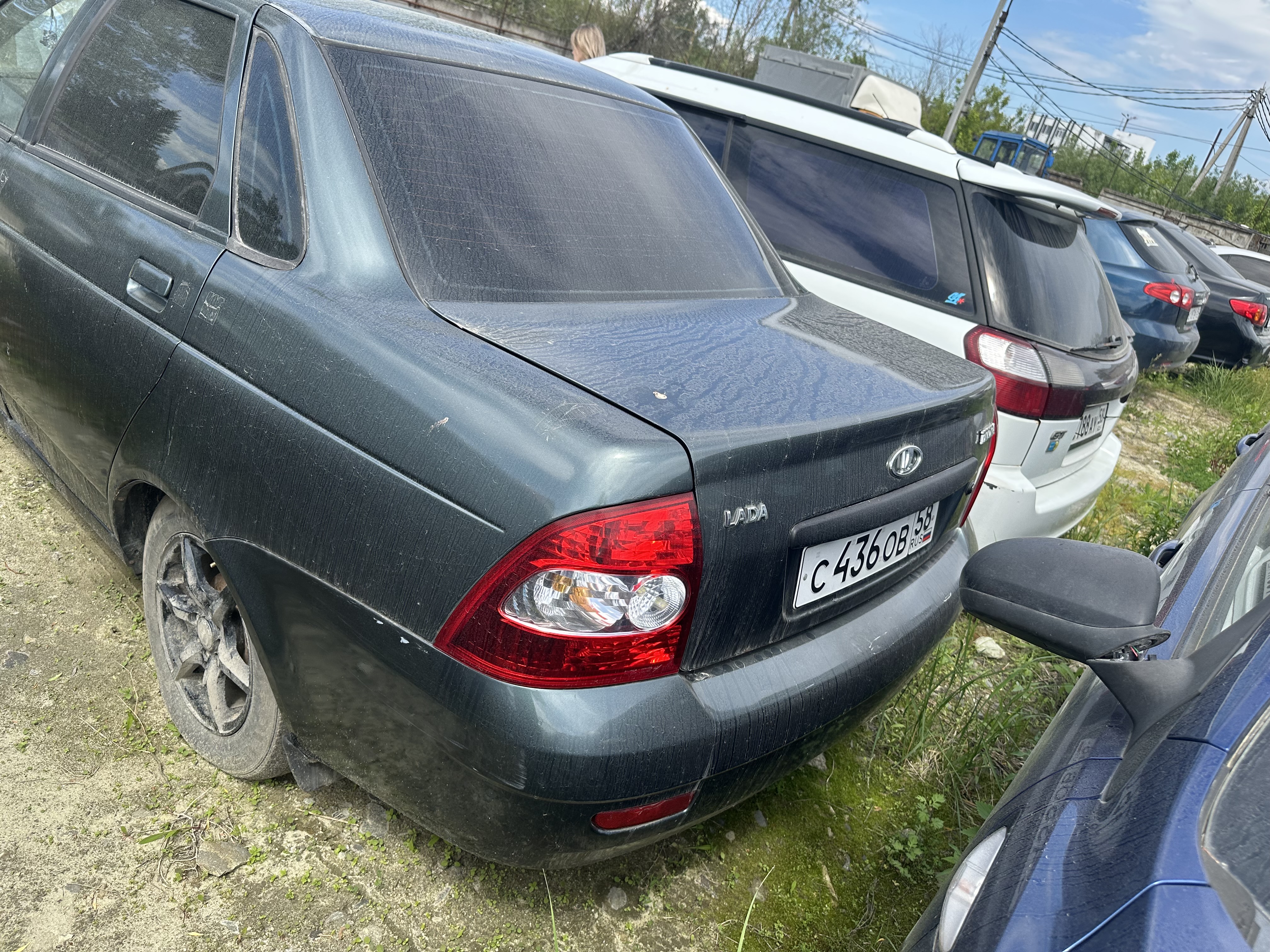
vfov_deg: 56.8
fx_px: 881
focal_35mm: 24
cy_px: 476
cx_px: 635
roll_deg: -16.0
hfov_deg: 71.6
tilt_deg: -21.6
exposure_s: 1/1517
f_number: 1.78
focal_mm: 6.86
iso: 80
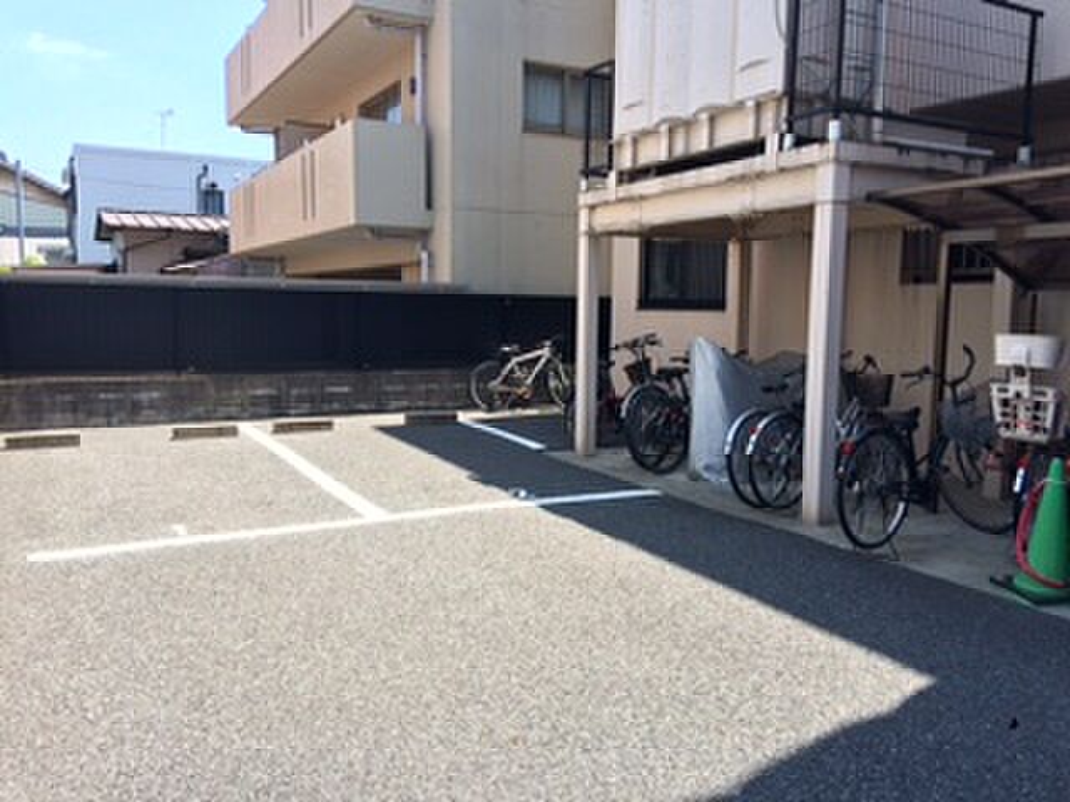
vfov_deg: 48.2
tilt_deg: -8.3
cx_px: 535
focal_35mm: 29
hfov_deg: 61.7
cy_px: 401
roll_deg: -1.4
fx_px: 896
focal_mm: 4.15
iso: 32
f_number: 2.2
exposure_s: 1/651
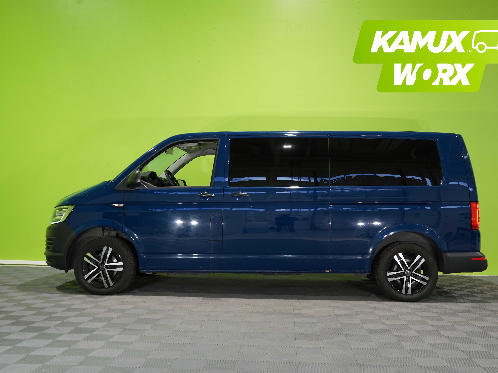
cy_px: 188
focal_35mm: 35
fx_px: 504
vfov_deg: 40.7
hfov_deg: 52.6
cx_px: 270
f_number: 5.6
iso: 800
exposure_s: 1/30
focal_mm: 32
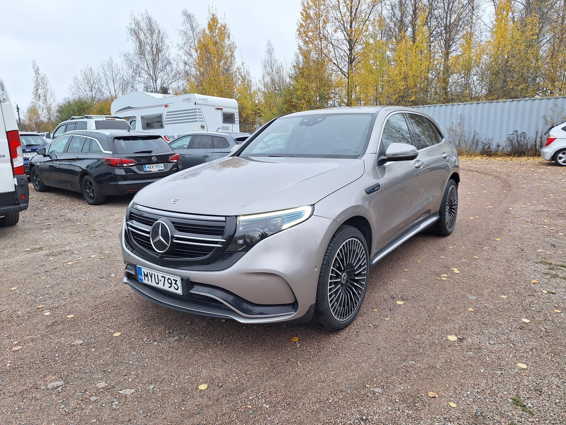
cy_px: 212
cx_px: 283
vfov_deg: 58.9
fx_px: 376
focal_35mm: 23
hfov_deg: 73.9
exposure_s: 1/151
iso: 40
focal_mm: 5.54
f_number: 1.8
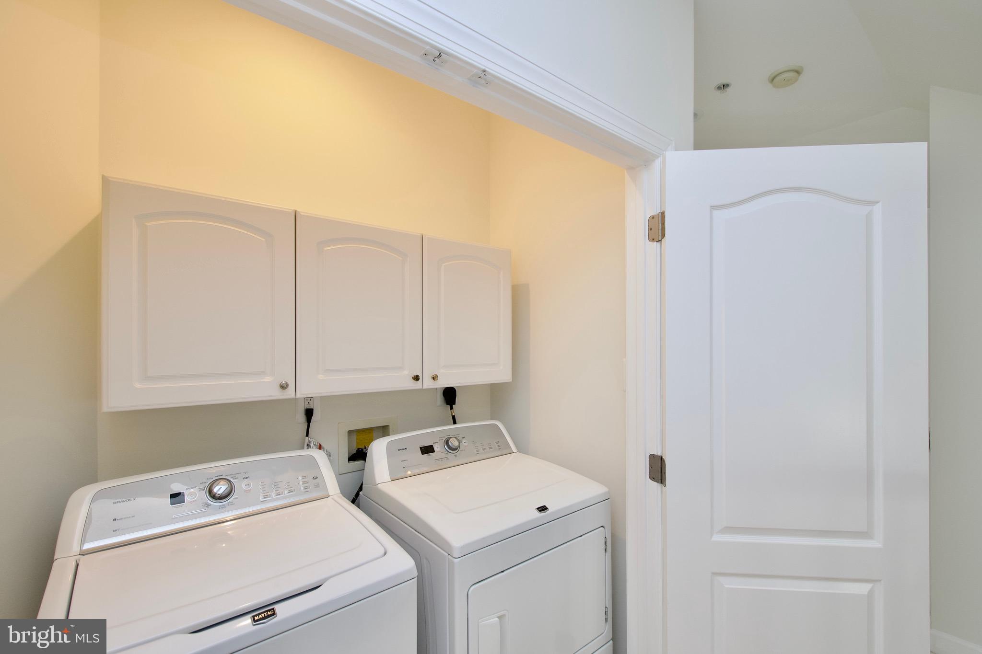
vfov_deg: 77.3
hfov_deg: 100.4
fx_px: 409
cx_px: 491
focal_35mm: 15
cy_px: 327
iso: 320
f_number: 7.1
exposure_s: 1/30
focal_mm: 10
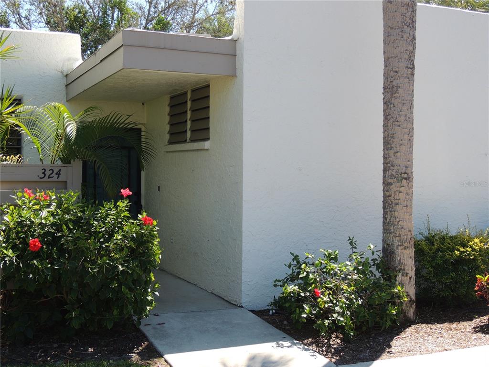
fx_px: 664
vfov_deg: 30.9
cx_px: 244
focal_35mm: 47
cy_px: 184
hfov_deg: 40.4
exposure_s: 1/400
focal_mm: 8.3
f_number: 3.5
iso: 100
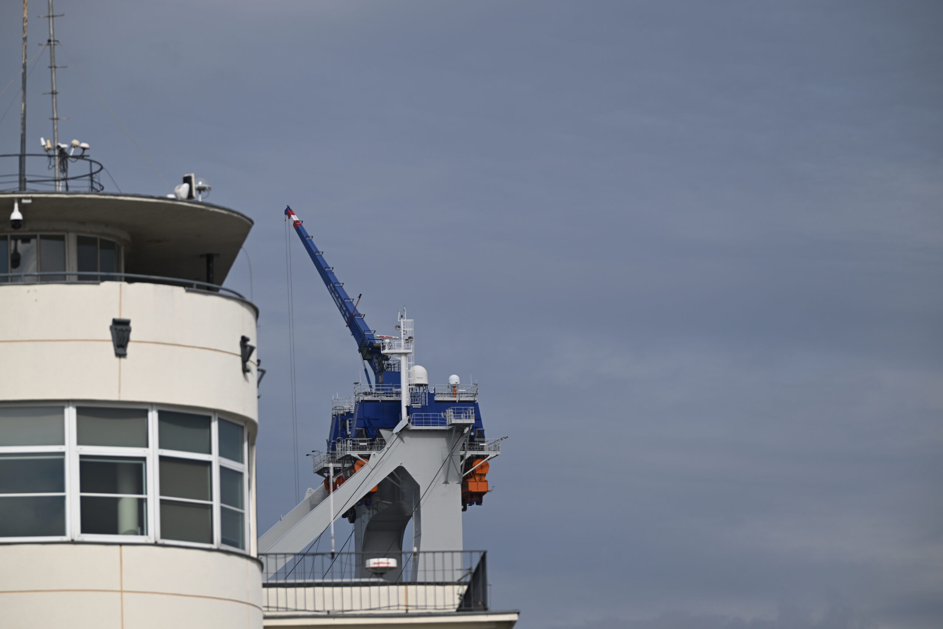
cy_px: 314
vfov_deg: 4.3
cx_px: 472
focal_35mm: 320
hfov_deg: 6.4
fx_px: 8382
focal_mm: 320
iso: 100
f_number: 6
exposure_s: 1/1250
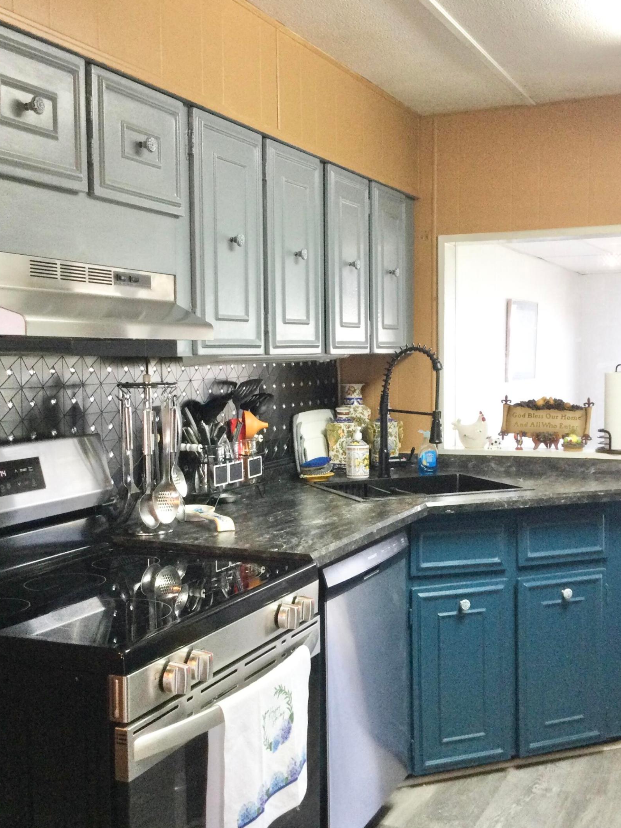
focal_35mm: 42
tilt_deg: -4.1
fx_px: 1005
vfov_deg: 44.8
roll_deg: -1.5
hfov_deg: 34.3
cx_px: 325
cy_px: 412
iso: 80
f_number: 2.4
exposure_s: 1/30
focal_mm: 3.3
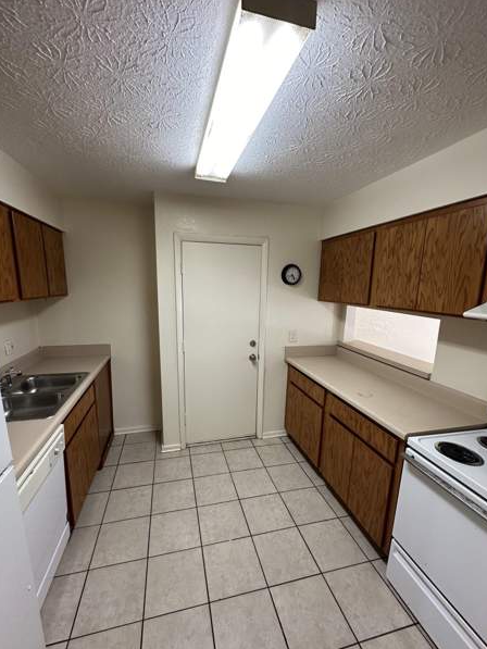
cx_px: 238
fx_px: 281
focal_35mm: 15
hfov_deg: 81.8
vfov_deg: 98.1
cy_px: 337
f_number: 2.2
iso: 160
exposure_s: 1/60
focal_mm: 2.22
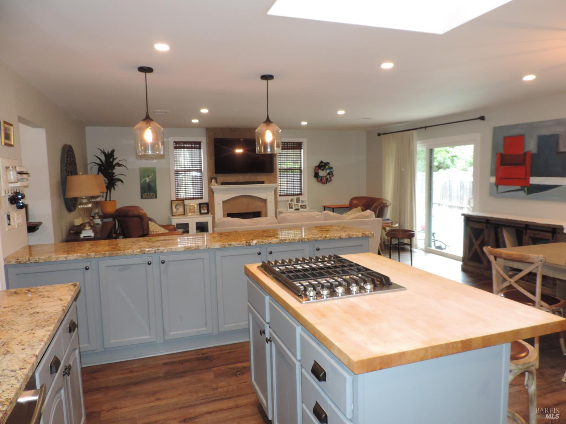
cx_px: 283
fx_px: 392
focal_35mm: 24
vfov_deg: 56.8
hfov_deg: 71.6
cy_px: 212
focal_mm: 4.3
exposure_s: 1/40
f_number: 3
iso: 360
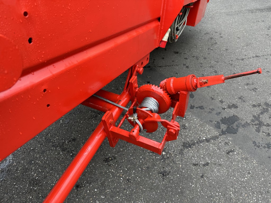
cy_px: 102
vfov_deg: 56.8
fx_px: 188
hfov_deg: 71.6
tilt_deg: -46.3
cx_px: 136
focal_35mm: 24
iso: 100
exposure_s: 1/121
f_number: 1.78
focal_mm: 6.86
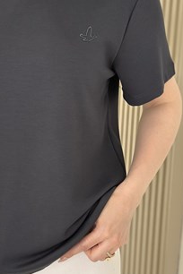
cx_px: 29
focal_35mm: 87
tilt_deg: -13.8
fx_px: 663
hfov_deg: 15.6
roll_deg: -2.3
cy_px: 124
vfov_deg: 23.4
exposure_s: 1/150
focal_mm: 6.86
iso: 100
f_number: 1.78
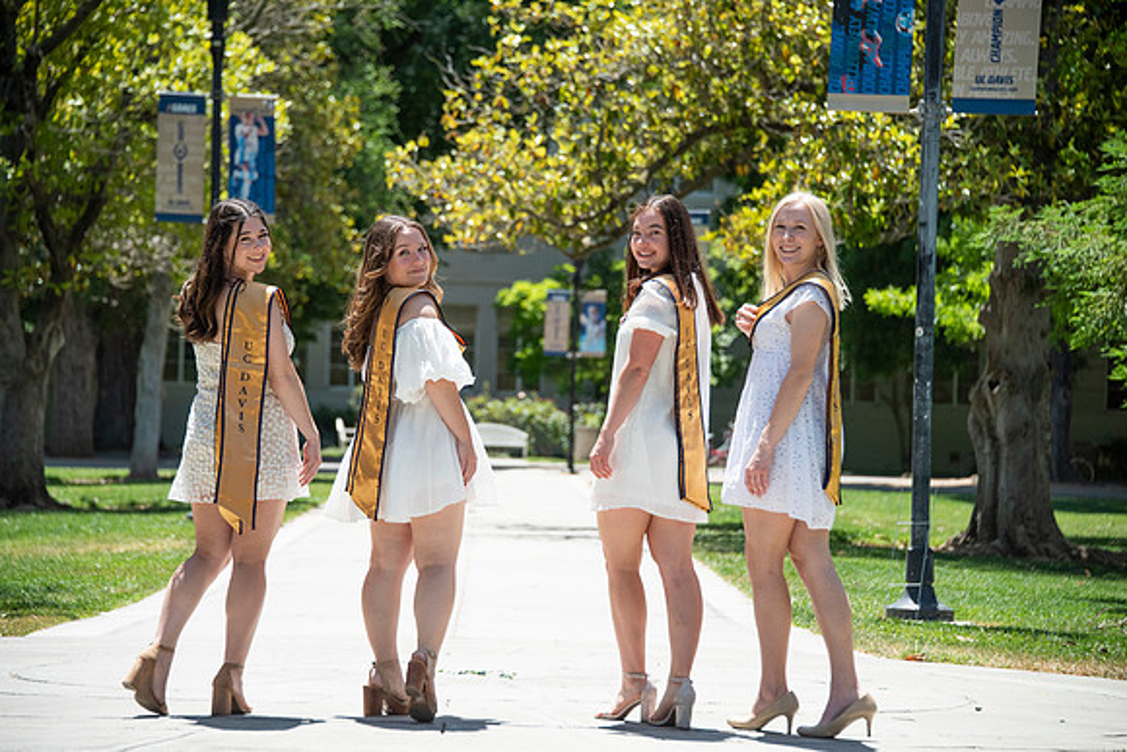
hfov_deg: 14.2
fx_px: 4540
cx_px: 564
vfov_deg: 9.5
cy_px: 376
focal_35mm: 145
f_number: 5.6
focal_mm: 145
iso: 500
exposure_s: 1/2000
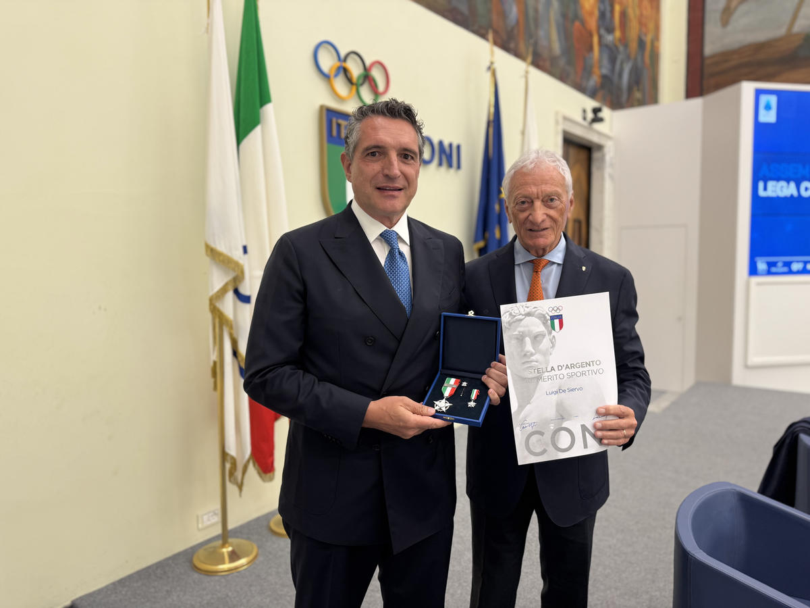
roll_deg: -0.1
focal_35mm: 24
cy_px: 304
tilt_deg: -5.5
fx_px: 562
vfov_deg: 56.8
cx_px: 405
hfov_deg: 71.6
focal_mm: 6.76
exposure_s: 1/50
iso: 125
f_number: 1.78
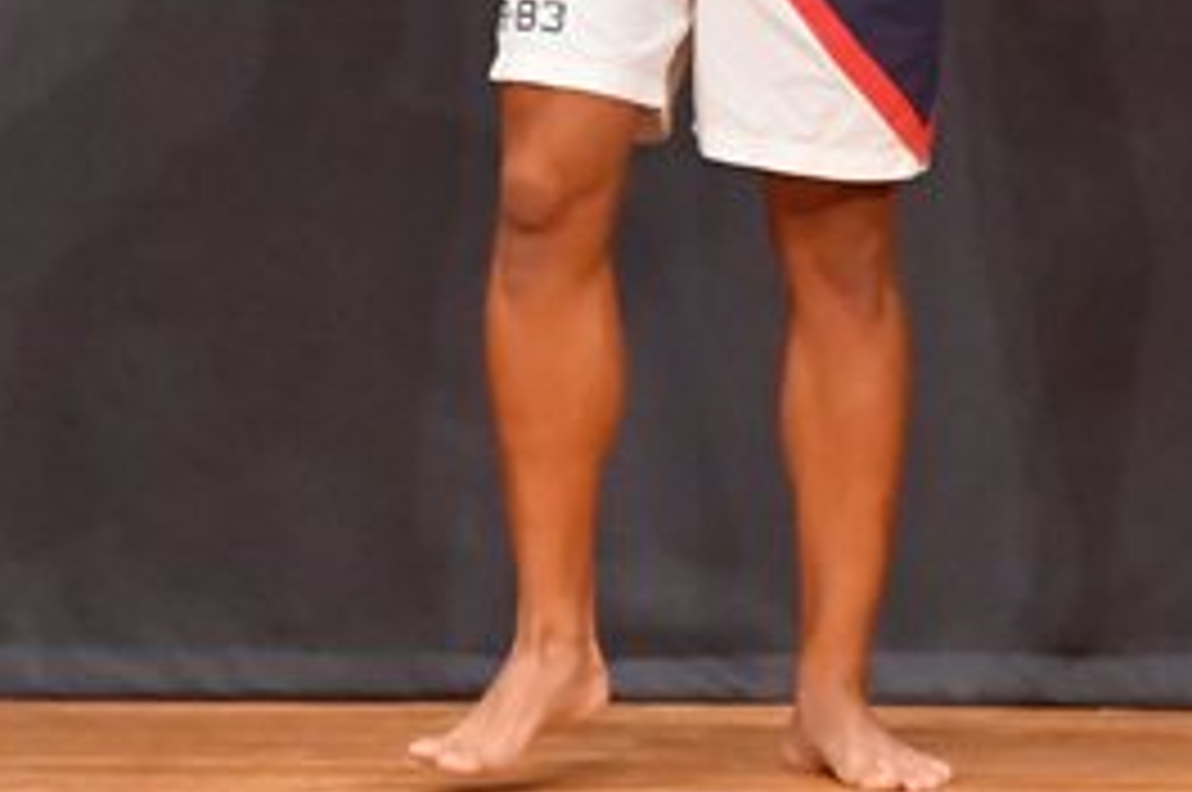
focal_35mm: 835
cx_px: 1253
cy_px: -292
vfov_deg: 1.6
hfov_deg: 2.5
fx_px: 27614
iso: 11400
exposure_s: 1/400
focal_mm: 190
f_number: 5.6
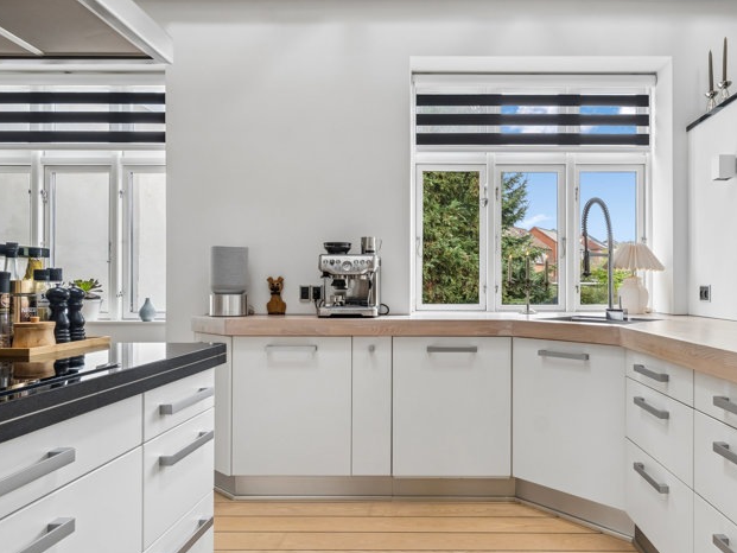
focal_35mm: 26
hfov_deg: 66.7
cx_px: 439
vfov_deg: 53.1
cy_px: 277
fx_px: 554
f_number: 8
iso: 200
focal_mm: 14
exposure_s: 1/6
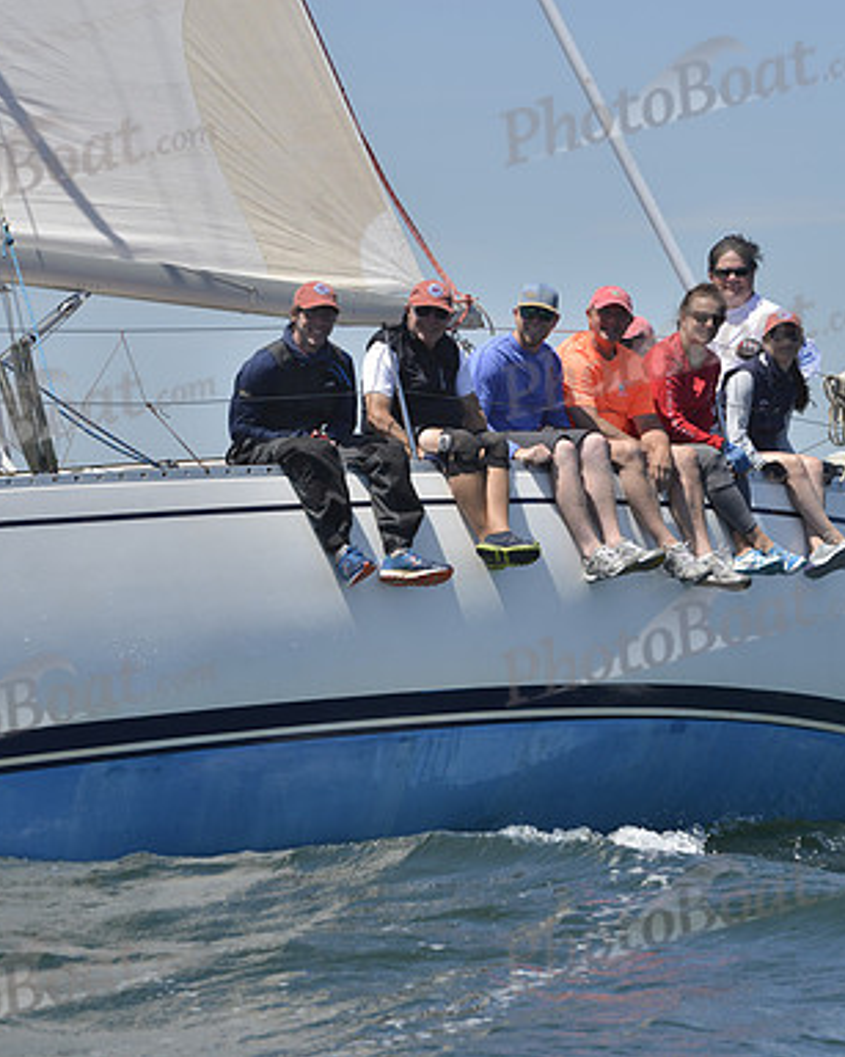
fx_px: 6880
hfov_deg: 7.0
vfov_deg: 8.8
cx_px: 361
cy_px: 530
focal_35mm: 220
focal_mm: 155
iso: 280
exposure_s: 1/1250
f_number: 8
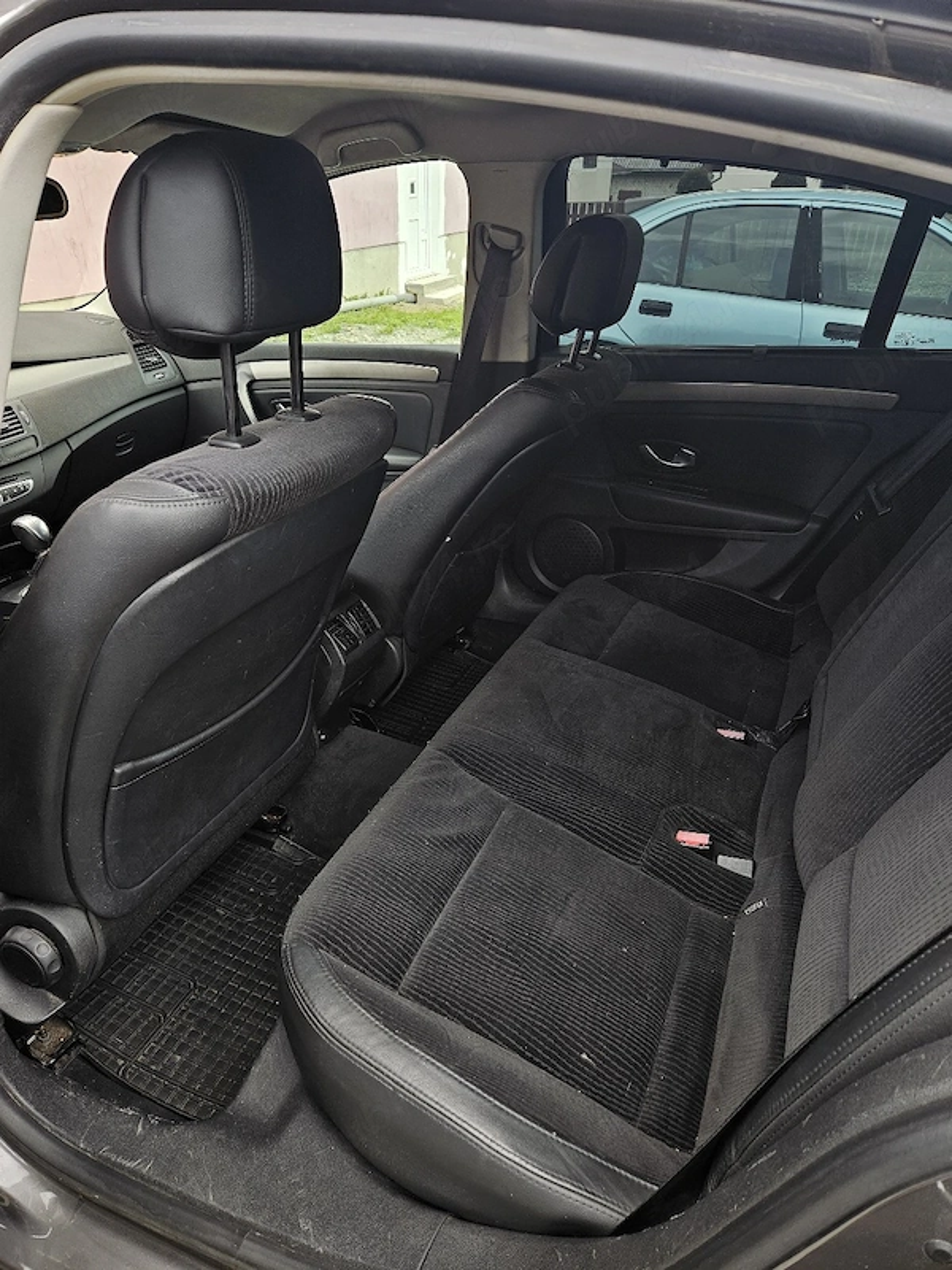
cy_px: 635
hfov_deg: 58.9
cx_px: 476
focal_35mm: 23
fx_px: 843
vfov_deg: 73.9
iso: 32
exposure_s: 1/101
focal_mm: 5.4
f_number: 1.8
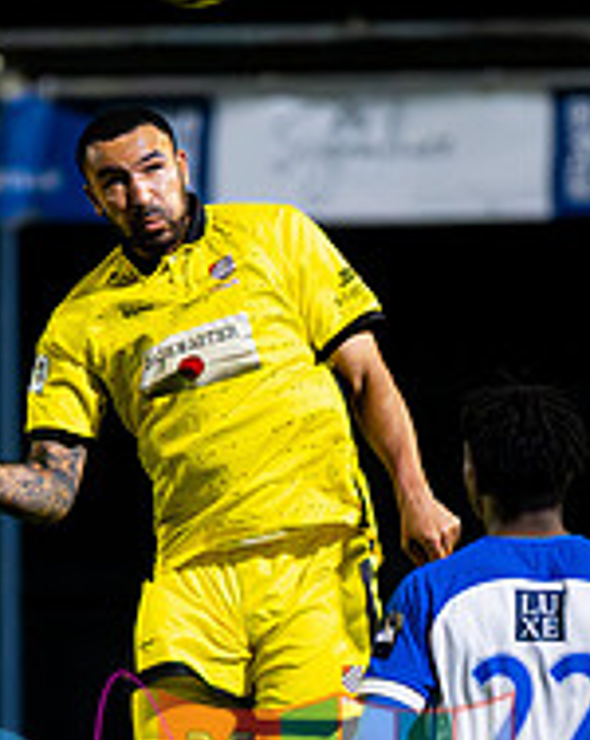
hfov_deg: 1.3
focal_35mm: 1216
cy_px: 750
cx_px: 228
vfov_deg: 1.6
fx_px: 26585
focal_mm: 300
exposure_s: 1/1250
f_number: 2.8
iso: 8000
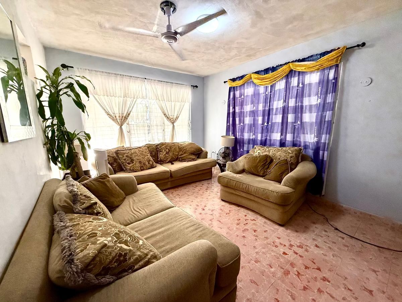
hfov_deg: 102.1
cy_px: 151
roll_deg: +0.5
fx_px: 163
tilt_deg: -8.6
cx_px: 201
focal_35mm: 14
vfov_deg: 85.7
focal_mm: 2.22
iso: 160
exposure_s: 1/99
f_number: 2.2
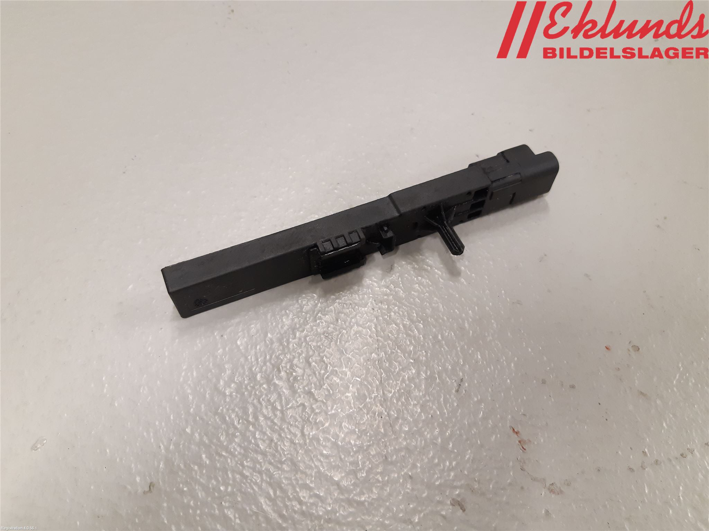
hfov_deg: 67.3
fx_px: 533
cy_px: 266
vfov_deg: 53.1
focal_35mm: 26
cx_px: 354
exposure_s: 1/50
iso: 200
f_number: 1.7
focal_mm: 3.93
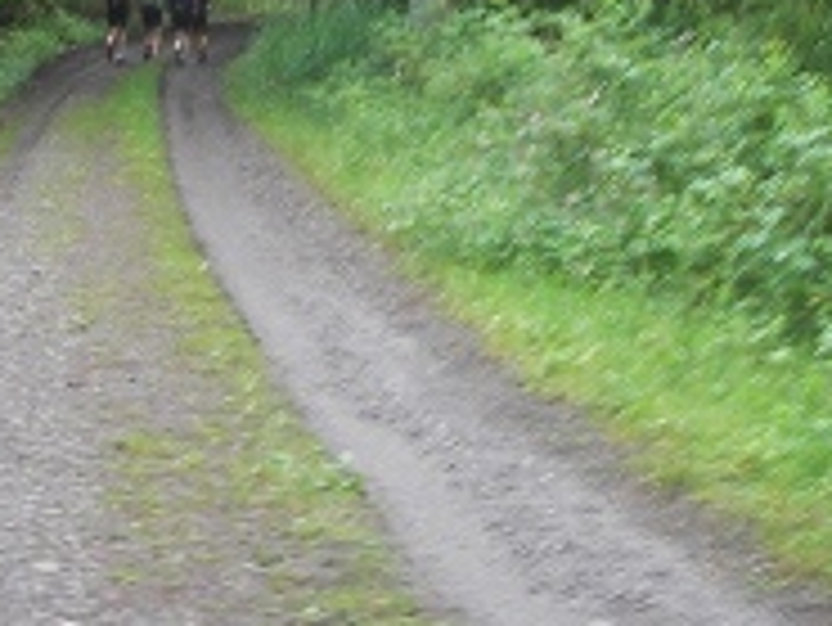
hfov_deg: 23.6
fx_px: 1972
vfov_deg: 18.0
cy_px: 257
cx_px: 202
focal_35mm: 82
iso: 100
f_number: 3.3
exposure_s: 1/30
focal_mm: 6.3
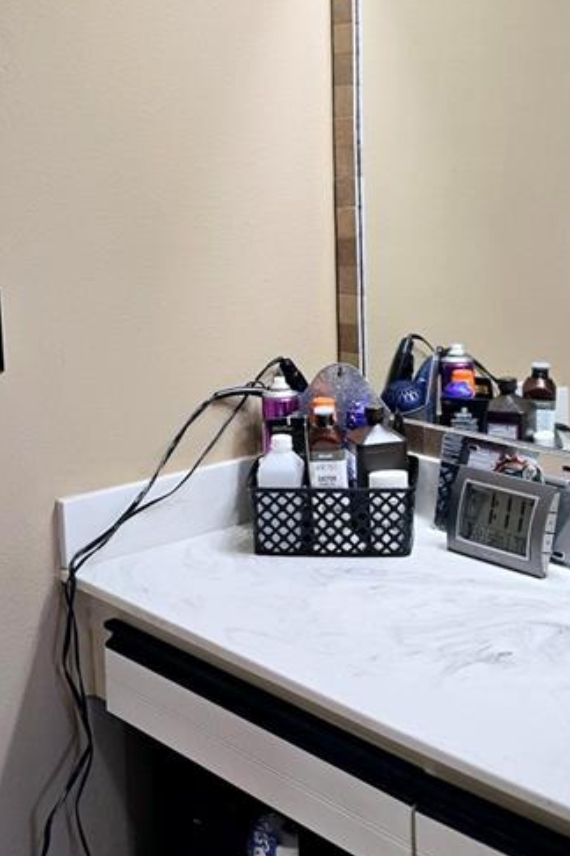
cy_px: 327
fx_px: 1403
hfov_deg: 23.0
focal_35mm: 59
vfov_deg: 33.8
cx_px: 253
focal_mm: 6.3
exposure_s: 1/120
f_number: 1.7
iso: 100
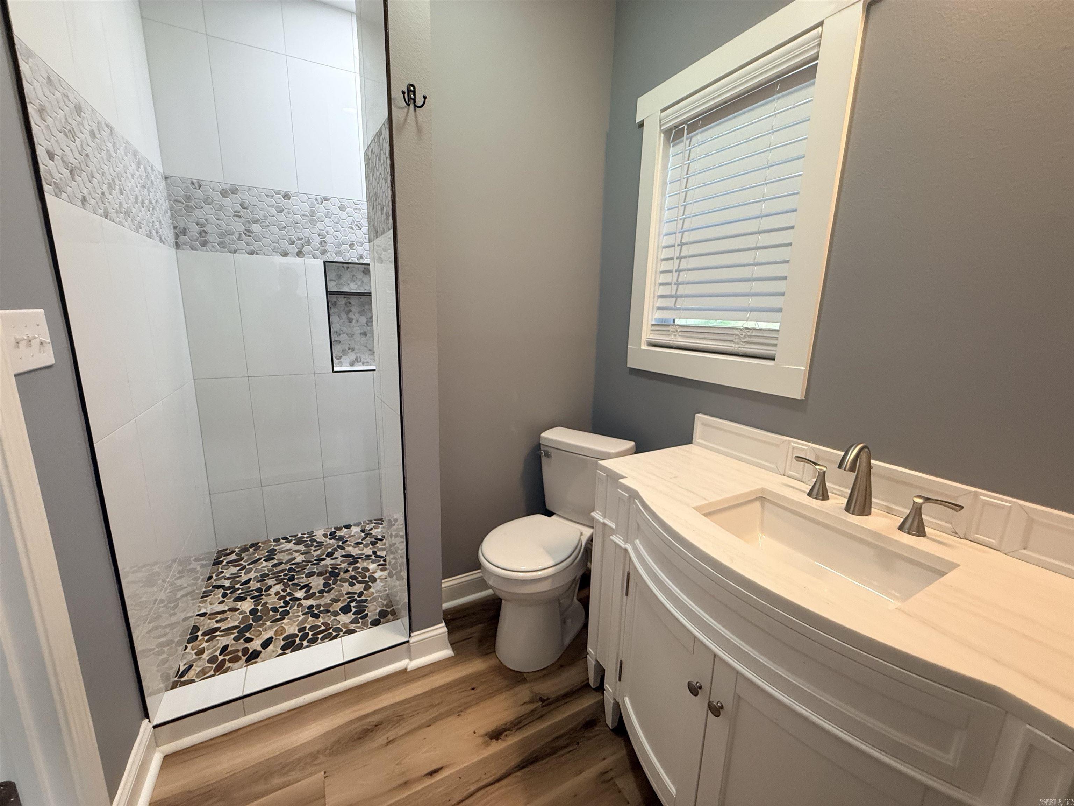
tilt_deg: -12.2
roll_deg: -1.6
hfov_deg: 102.1
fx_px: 434
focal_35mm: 14
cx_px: 537
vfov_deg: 85.7
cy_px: 403
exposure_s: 1/60
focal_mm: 2.22
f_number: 2.2
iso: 250
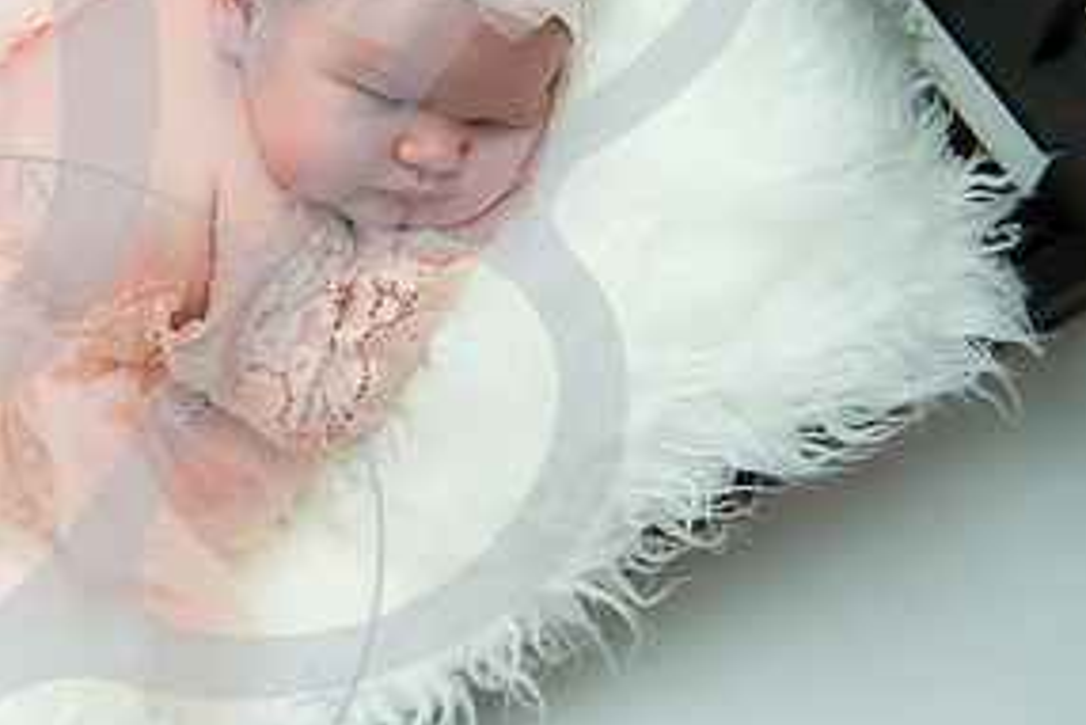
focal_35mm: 71
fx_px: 2143
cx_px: 182
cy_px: 226
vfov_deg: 19.1
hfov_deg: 27.7
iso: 200
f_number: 2.8
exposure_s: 1/125
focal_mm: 35
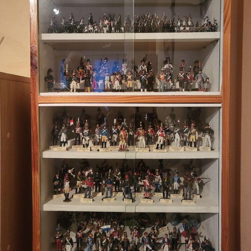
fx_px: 263
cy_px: 105
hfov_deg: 51.1
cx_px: 122
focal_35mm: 32
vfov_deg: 50.9
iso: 640
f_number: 1.8
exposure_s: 1/25
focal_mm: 4.25
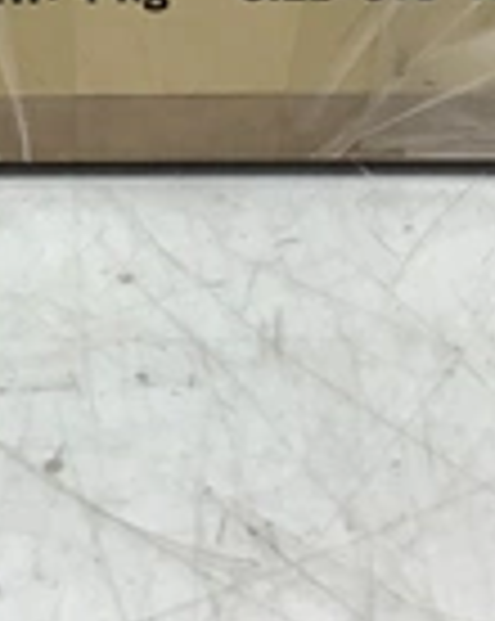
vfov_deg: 21.3
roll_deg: +1.3
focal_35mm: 88
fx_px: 1615
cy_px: 54
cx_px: 220
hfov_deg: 17.4
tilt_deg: -34.0
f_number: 2.4
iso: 80
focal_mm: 3.3
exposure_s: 1/120
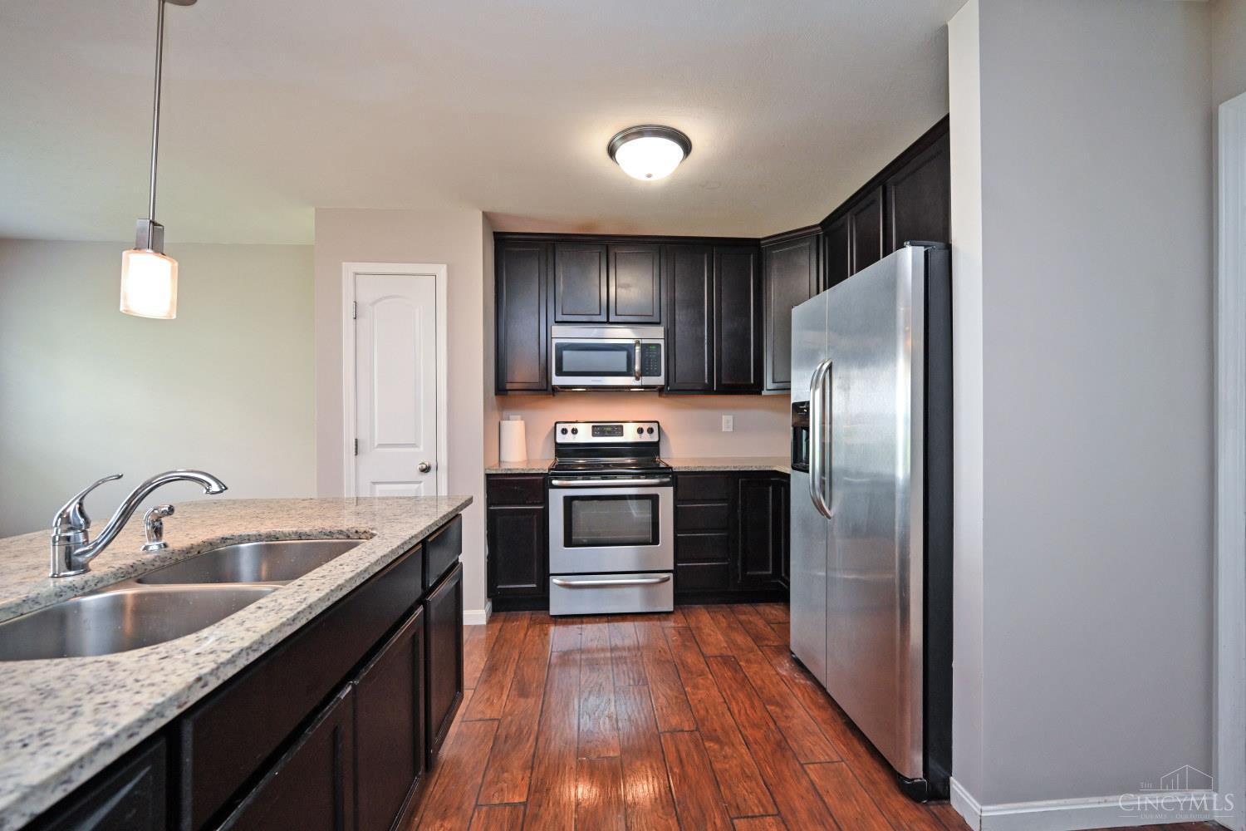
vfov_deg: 81.2
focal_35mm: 14
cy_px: 416
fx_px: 485
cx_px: 623
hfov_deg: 104.3
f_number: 4
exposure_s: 1/60
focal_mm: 14
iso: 1000
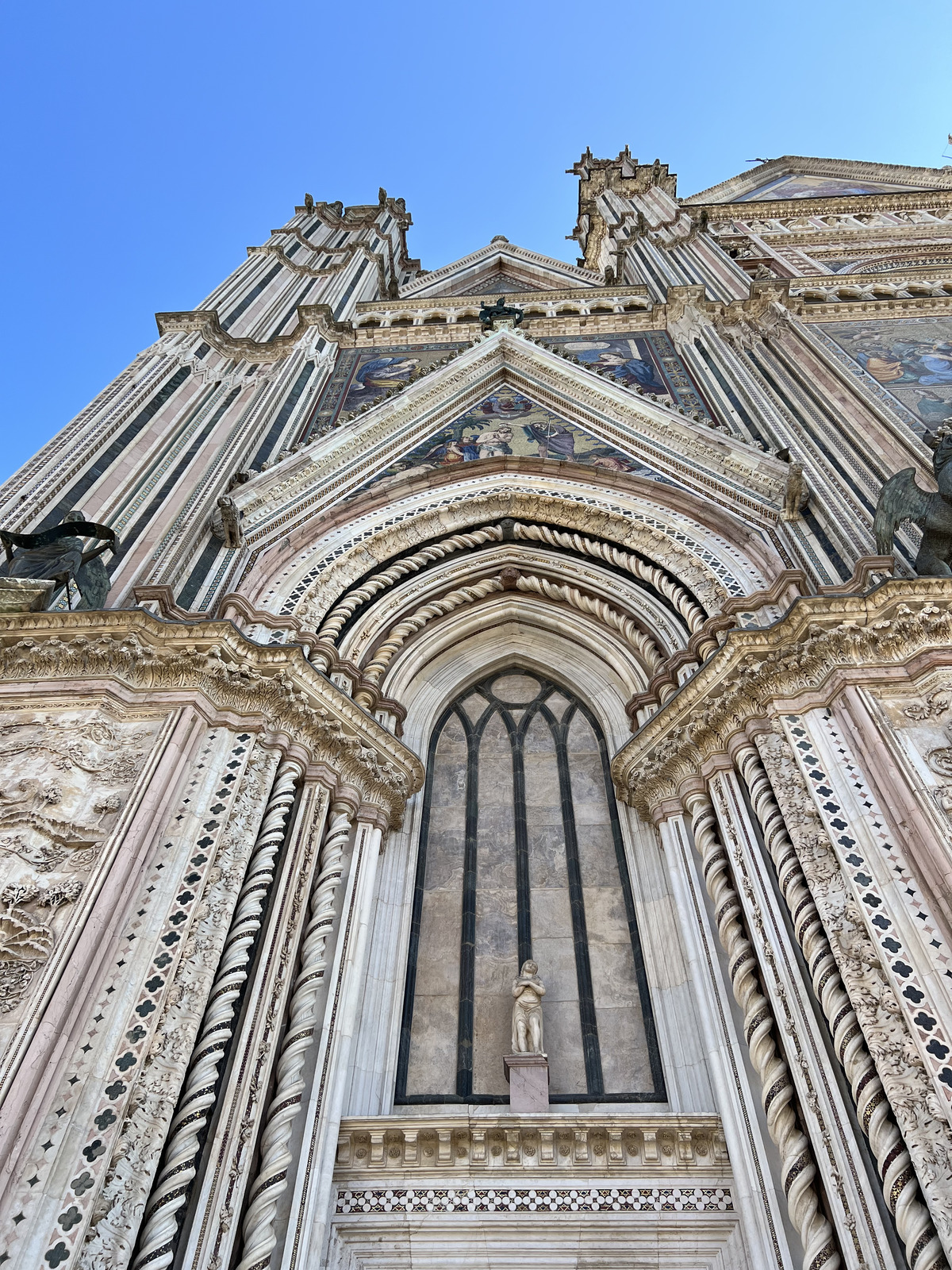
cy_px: 635
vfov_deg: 67.3
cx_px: 476
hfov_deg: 53.1
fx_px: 953
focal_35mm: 26
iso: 50
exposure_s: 1/1344
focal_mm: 5.7
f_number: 1.5
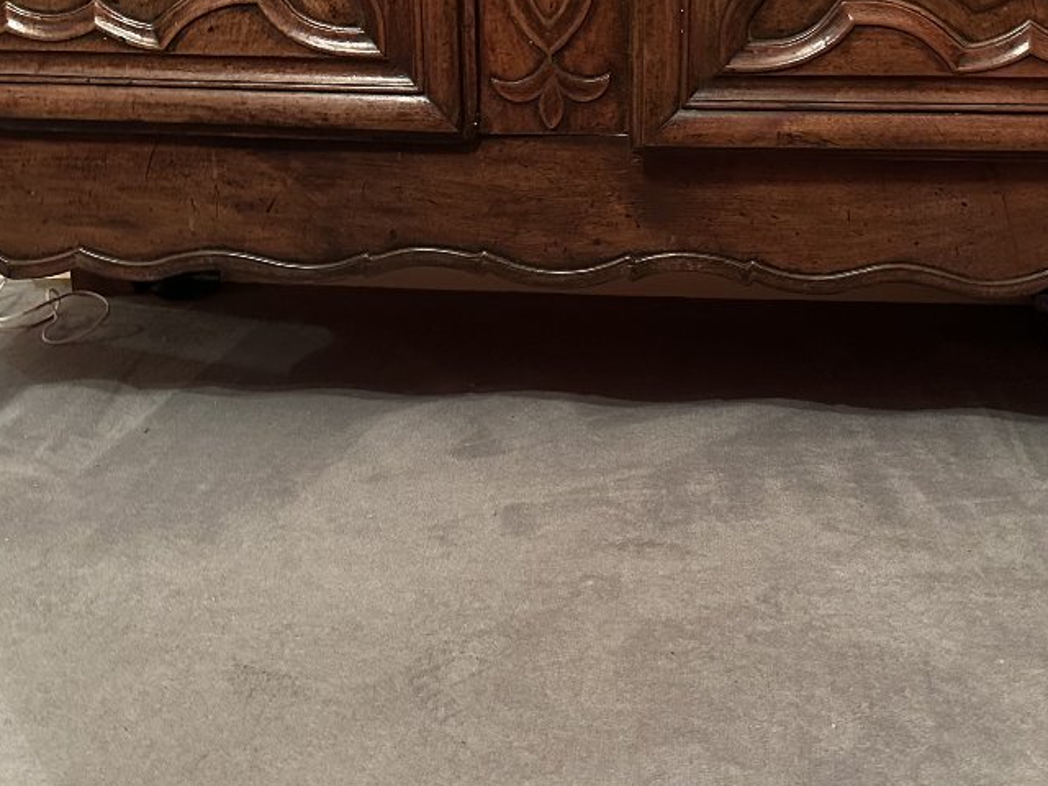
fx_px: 1362
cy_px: 208
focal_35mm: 45
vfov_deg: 31.7
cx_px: 632
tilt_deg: -15.7
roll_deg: +0.9
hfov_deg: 41.9
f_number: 1.78
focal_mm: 6.86
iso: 1000
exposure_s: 1/25
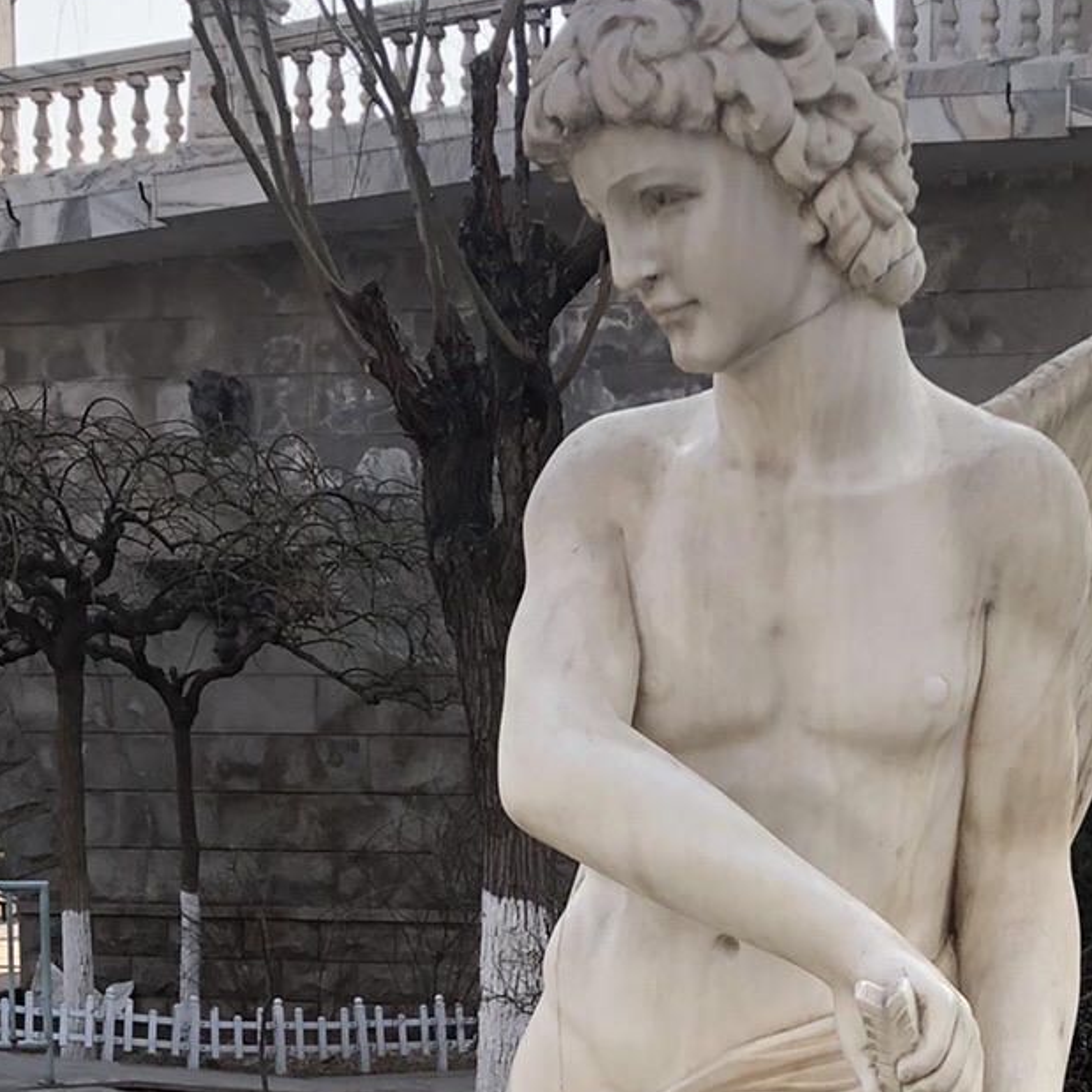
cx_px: 808
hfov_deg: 21.5
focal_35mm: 80
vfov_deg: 20.5
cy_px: 1233
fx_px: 2855
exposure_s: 1/979
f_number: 1.8
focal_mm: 4
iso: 20
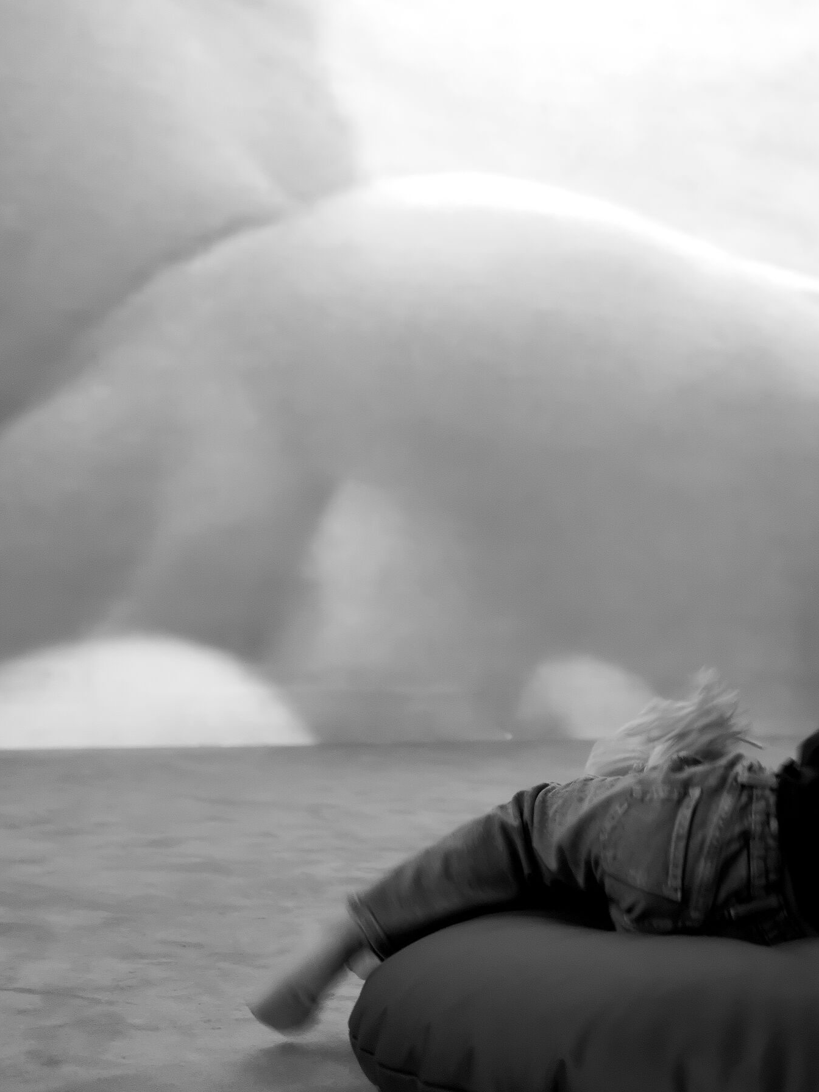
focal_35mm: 67
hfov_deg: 21.5
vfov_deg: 29.0
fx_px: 2114
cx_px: 706
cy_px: 548
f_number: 1.7
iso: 3200
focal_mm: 25
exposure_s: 1/20
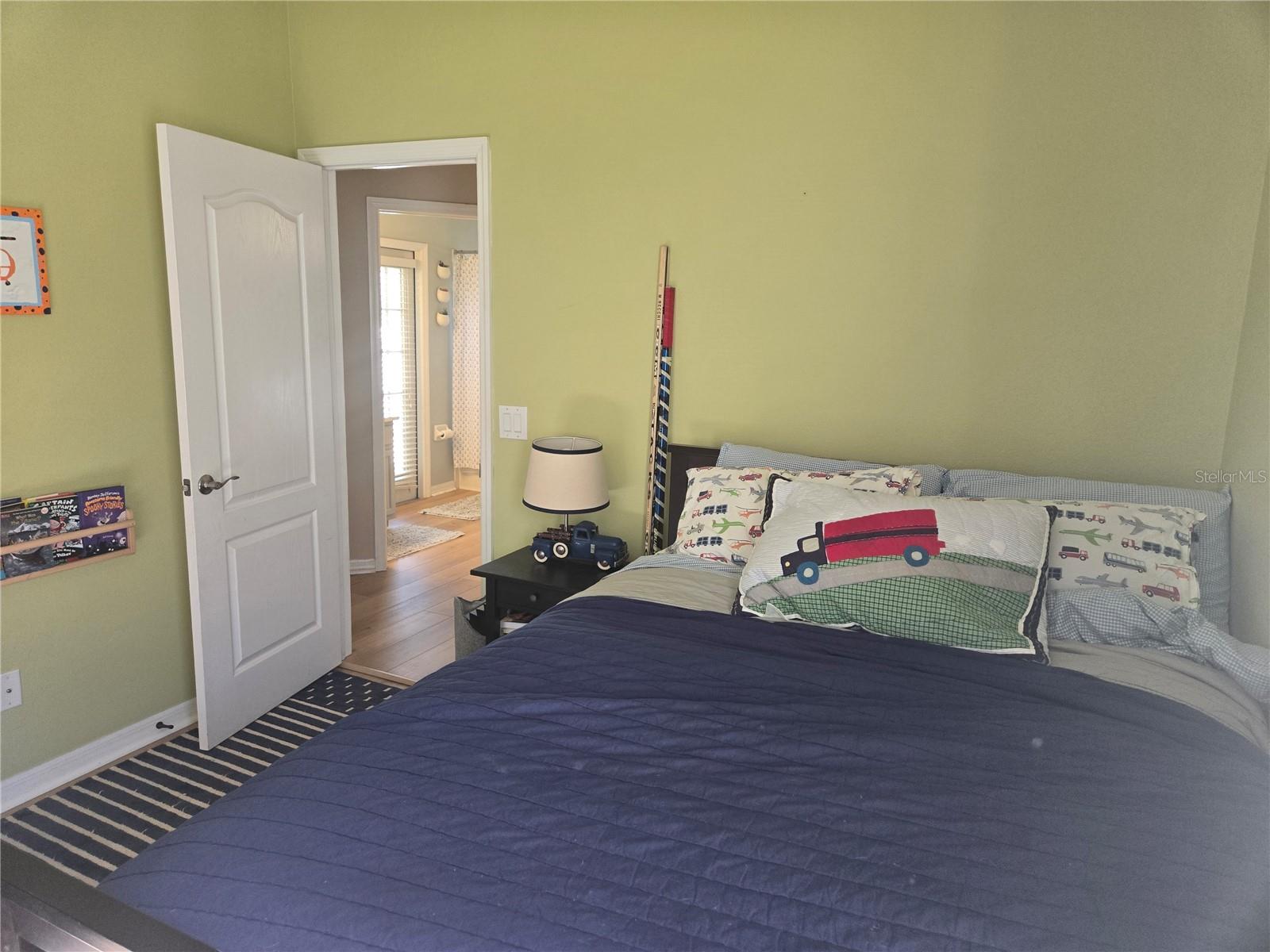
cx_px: 635
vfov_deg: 58.9
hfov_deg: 73.9
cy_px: 476
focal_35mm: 23
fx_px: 844
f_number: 1.8
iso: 200
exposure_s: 1/120
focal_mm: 5.4
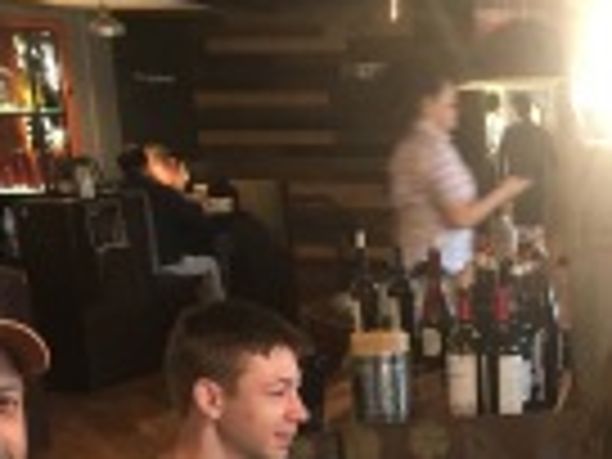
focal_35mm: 78
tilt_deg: -17.9
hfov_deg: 24.1
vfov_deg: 17.8
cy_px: 576
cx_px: 590
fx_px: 1379
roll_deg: +0.8
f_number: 2.2
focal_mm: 4.15
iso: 200
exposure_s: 1/17
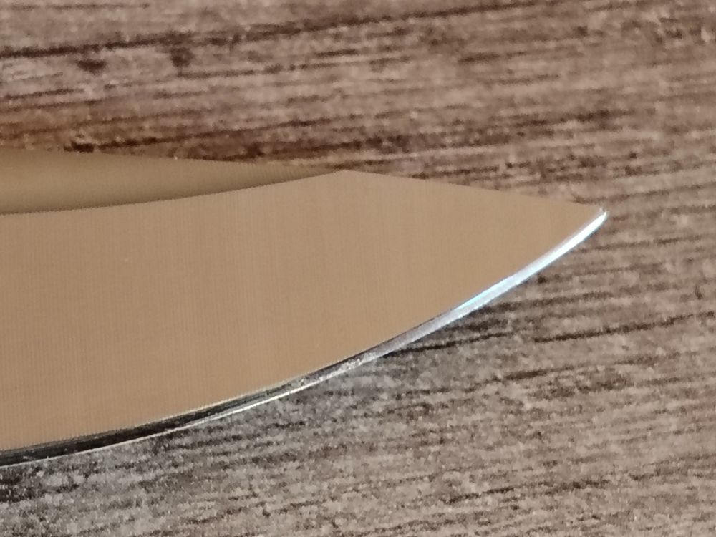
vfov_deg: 13.3
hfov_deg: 17.7
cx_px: 358
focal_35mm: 111
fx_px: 2296
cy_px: 268
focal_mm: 5.25
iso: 2566
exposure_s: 1/25
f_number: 1.75
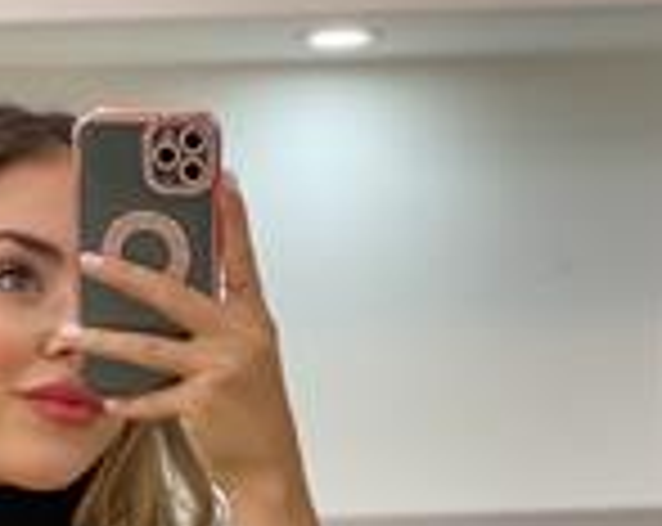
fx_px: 2796
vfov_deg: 10.3
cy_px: 861
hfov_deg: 13.3
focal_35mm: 143
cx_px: -27
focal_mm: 6
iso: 100
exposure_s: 1/100
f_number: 2
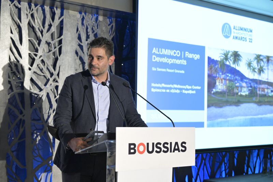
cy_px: 91
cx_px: 136
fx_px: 432
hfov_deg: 35.1
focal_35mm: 57
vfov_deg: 23.8
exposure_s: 1/125
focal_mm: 57
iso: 2500
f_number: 4
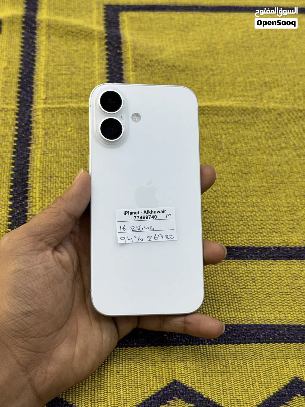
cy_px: 204
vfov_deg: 39.7
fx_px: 564
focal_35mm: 48
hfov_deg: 30.3
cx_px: 152
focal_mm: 6.76
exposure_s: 1/100
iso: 80
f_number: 1.78
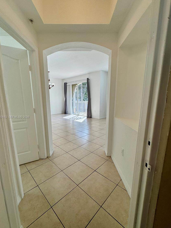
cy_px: 117
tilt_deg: -10.8
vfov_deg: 98.1
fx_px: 99
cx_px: 83
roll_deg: +0.7
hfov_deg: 81.7
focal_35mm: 15
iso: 40
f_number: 2.2
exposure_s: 1/254
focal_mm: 2.22
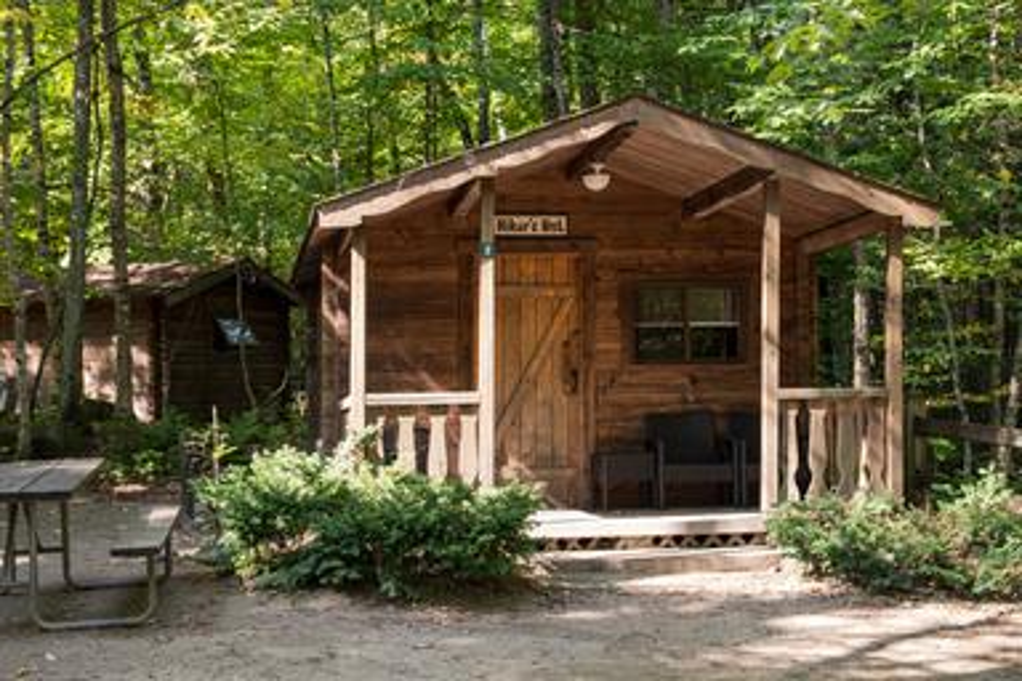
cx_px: 527
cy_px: 347
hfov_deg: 36.8
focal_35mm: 54
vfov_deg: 25.0
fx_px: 1537
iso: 250
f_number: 5
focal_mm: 35
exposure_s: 1/60
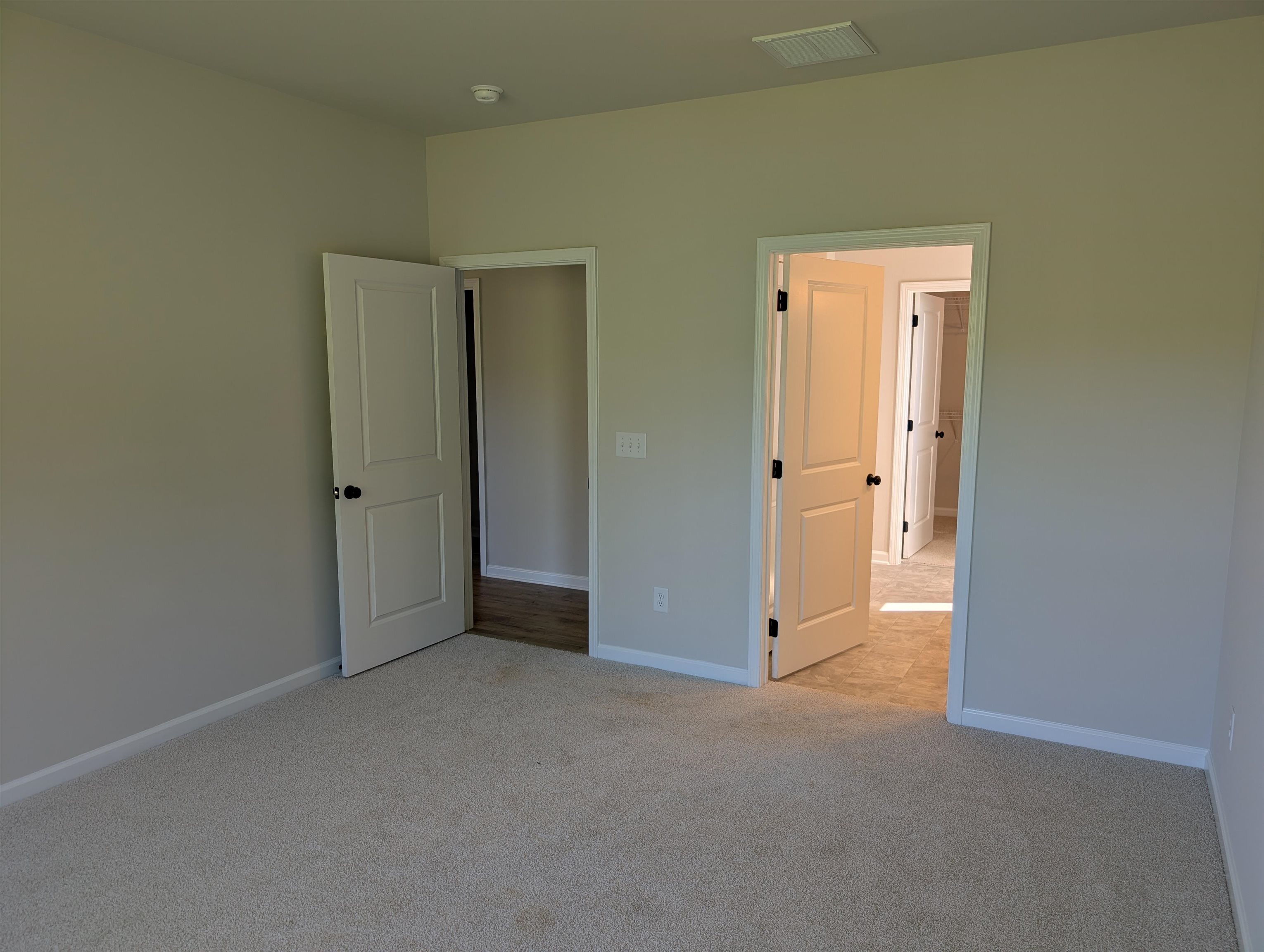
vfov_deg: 56.9
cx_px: 632
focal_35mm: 24
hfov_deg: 71.5
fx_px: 878
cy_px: 476
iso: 24
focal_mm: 6.9
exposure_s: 1/301
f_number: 1.68
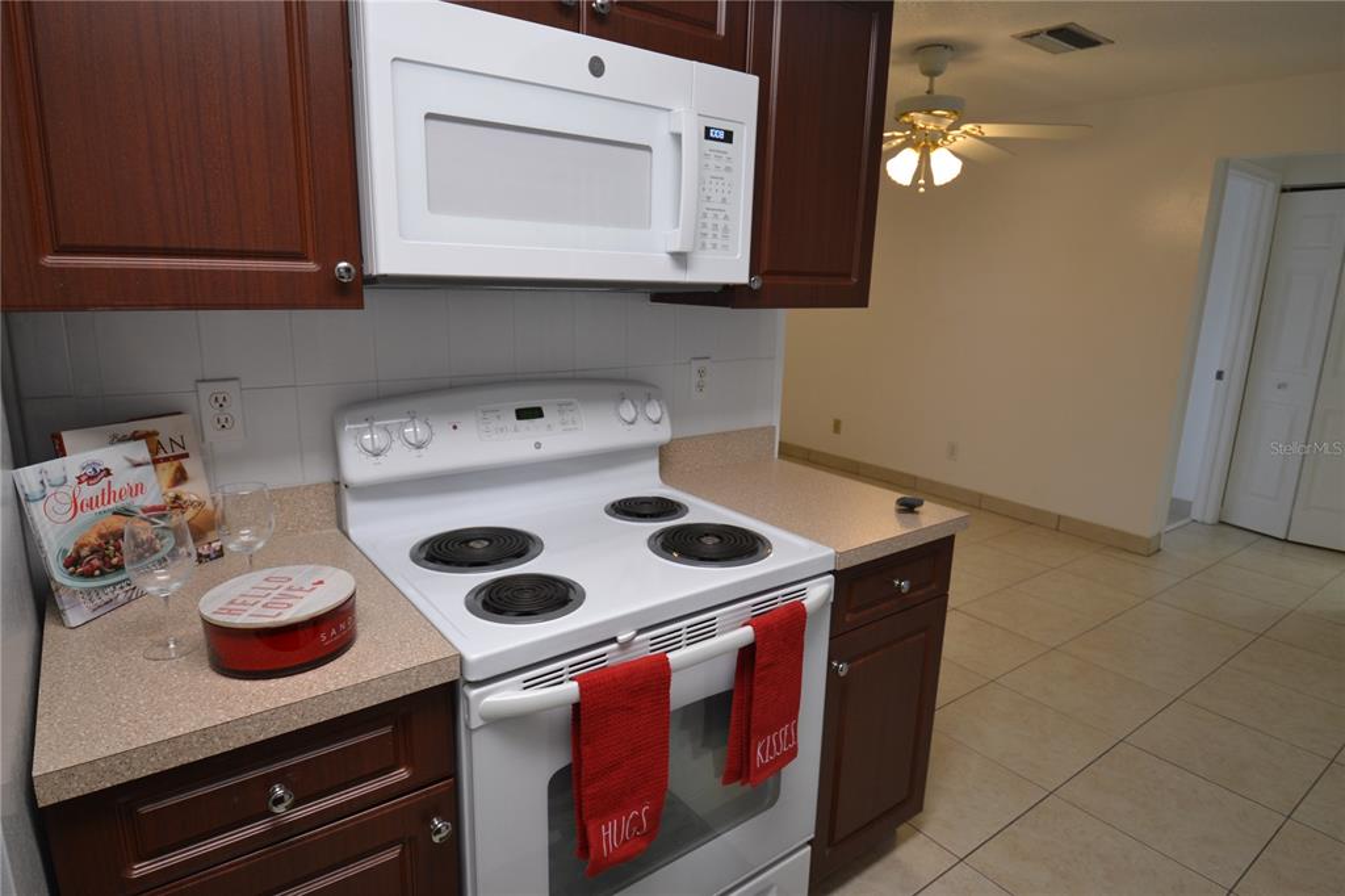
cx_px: 672
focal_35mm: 20
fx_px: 728
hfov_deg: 85.4
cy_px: 448
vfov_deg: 63.2
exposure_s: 1/60
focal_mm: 13
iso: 400
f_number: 4
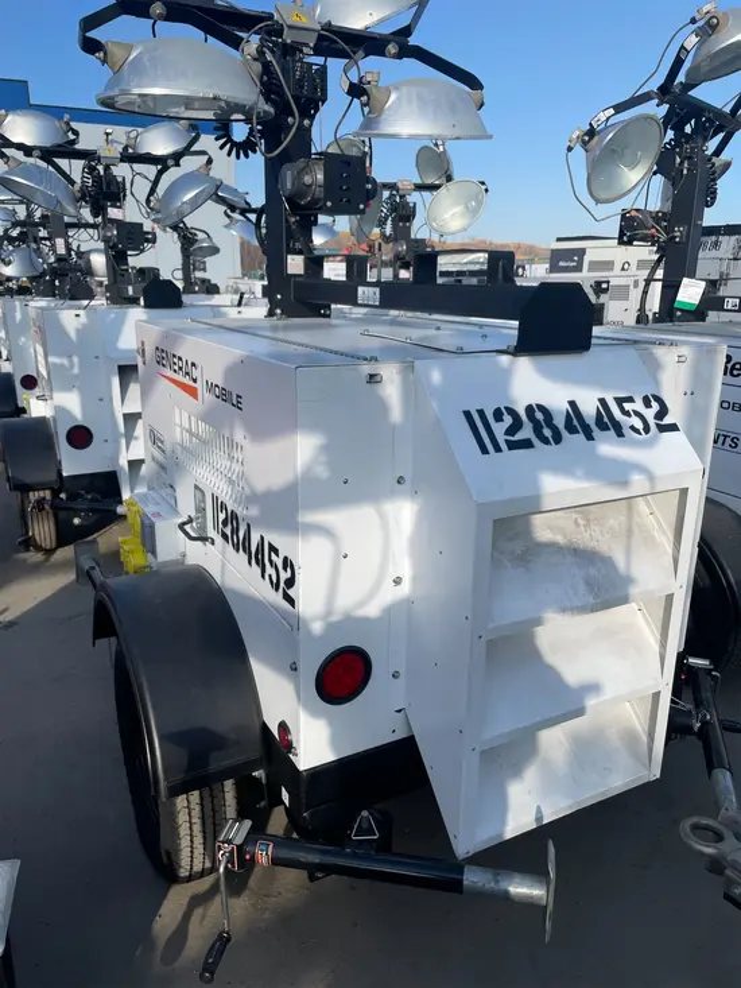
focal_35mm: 26
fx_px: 742
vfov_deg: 67.3
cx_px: 370
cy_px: 494
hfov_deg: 53.1
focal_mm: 4.2
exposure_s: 1/3610
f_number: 1.6
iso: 50
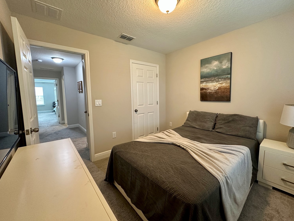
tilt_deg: -5.1
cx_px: 153
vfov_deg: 81.7
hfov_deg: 98.1
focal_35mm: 15
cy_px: 107
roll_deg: +0.5
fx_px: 127
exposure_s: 1/60
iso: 250
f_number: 2.2
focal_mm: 2.22
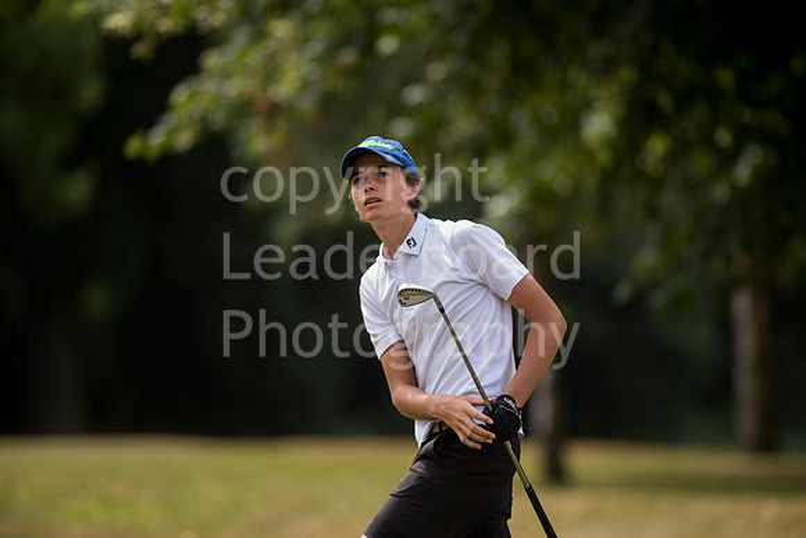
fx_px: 6718
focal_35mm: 300
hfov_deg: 6.9
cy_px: 269
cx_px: 403
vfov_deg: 4.6
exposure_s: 1/2500
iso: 400
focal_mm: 300
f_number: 4
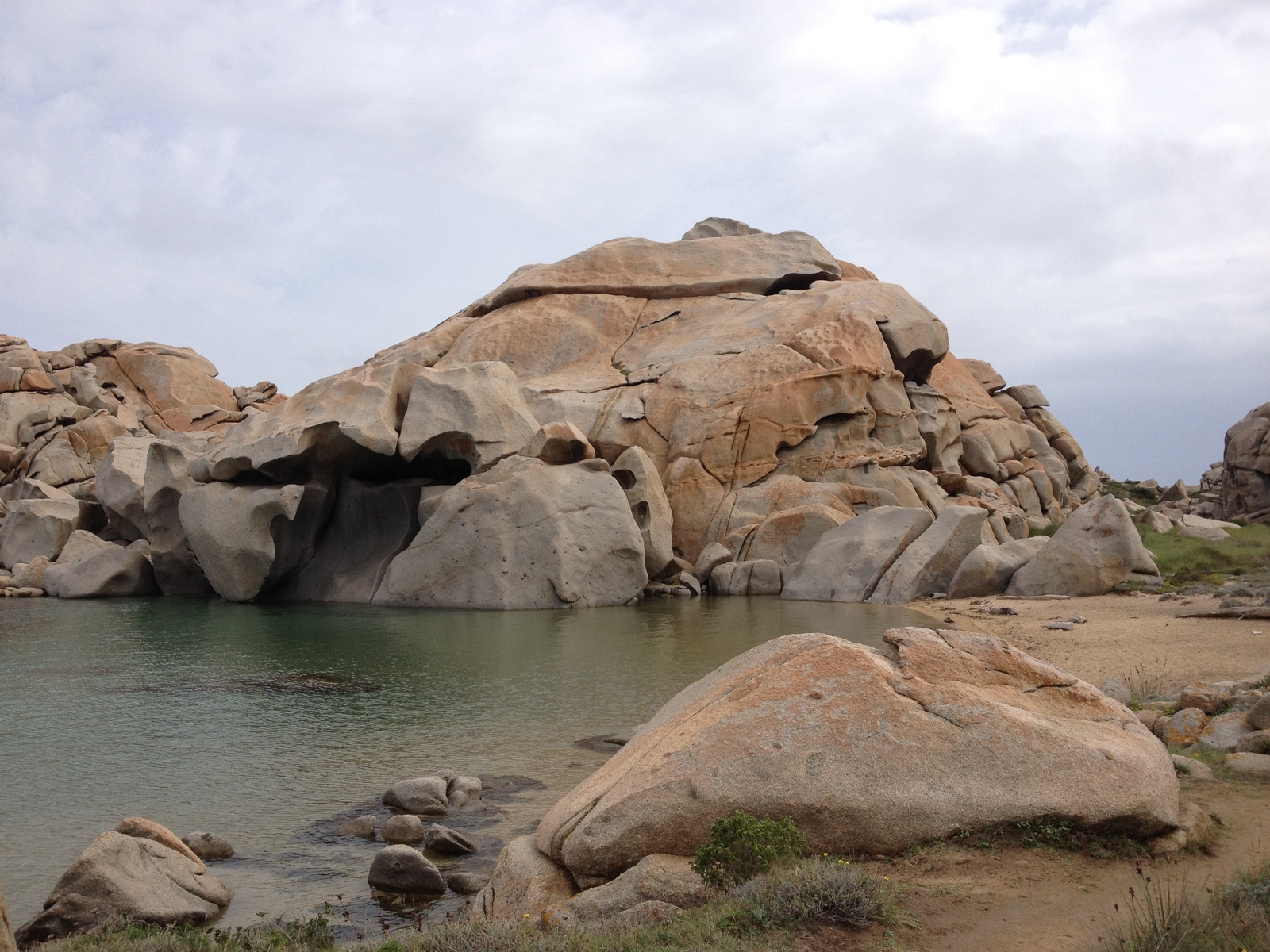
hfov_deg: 52.6
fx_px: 1284
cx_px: 635
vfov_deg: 40.7
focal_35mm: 35
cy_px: 476
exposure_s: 1/1314
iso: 64
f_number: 2.4
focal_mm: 4.28
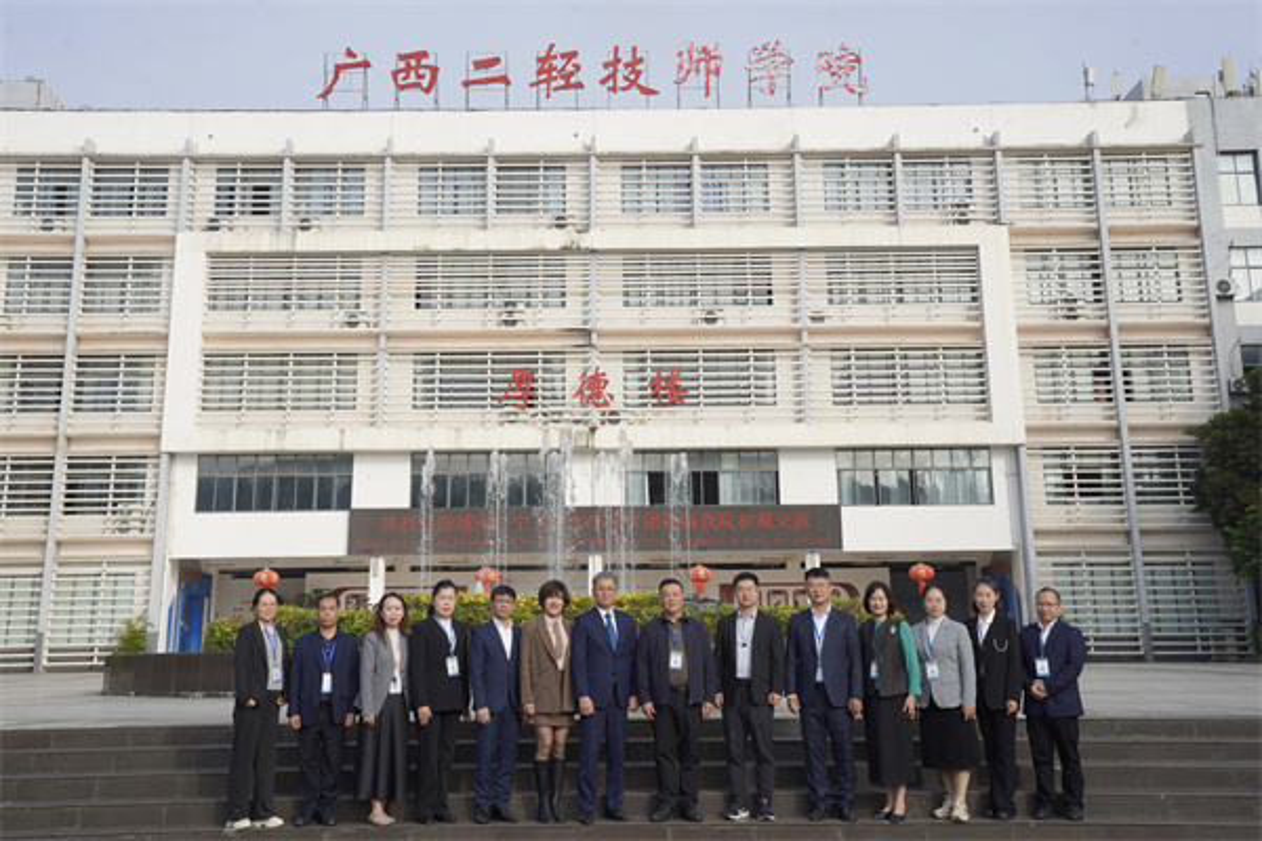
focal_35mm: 39
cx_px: 631
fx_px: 1367
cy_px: 420
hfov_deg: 49.6
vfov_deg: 34.2
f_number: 10
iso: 200
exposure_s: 1/200
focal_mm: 39
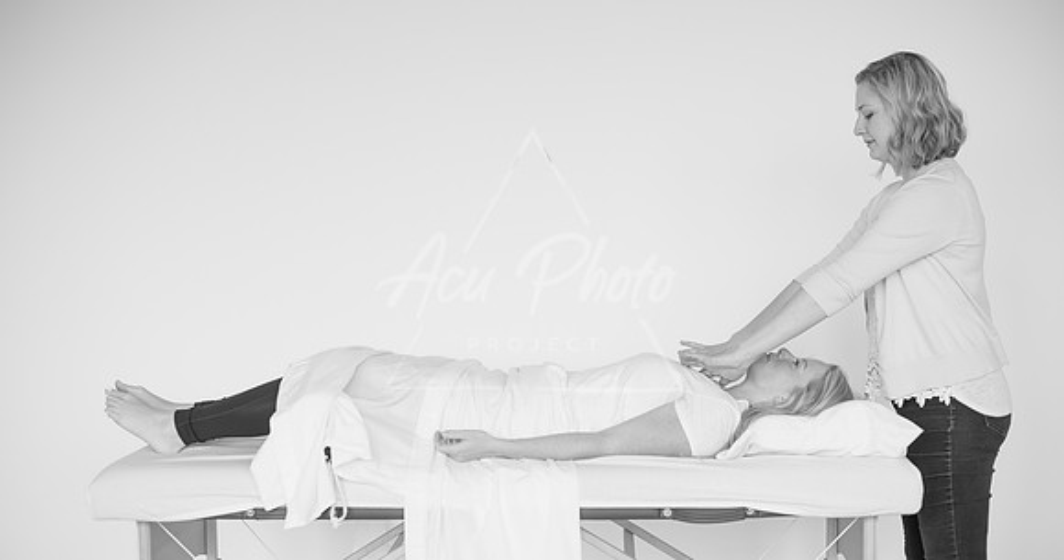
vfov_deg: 21.3
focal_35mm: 54
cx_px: 529
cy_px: 279
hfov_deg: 39.4
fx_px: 1487
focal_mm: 50
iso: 200
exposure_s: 1/320
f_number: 2.5
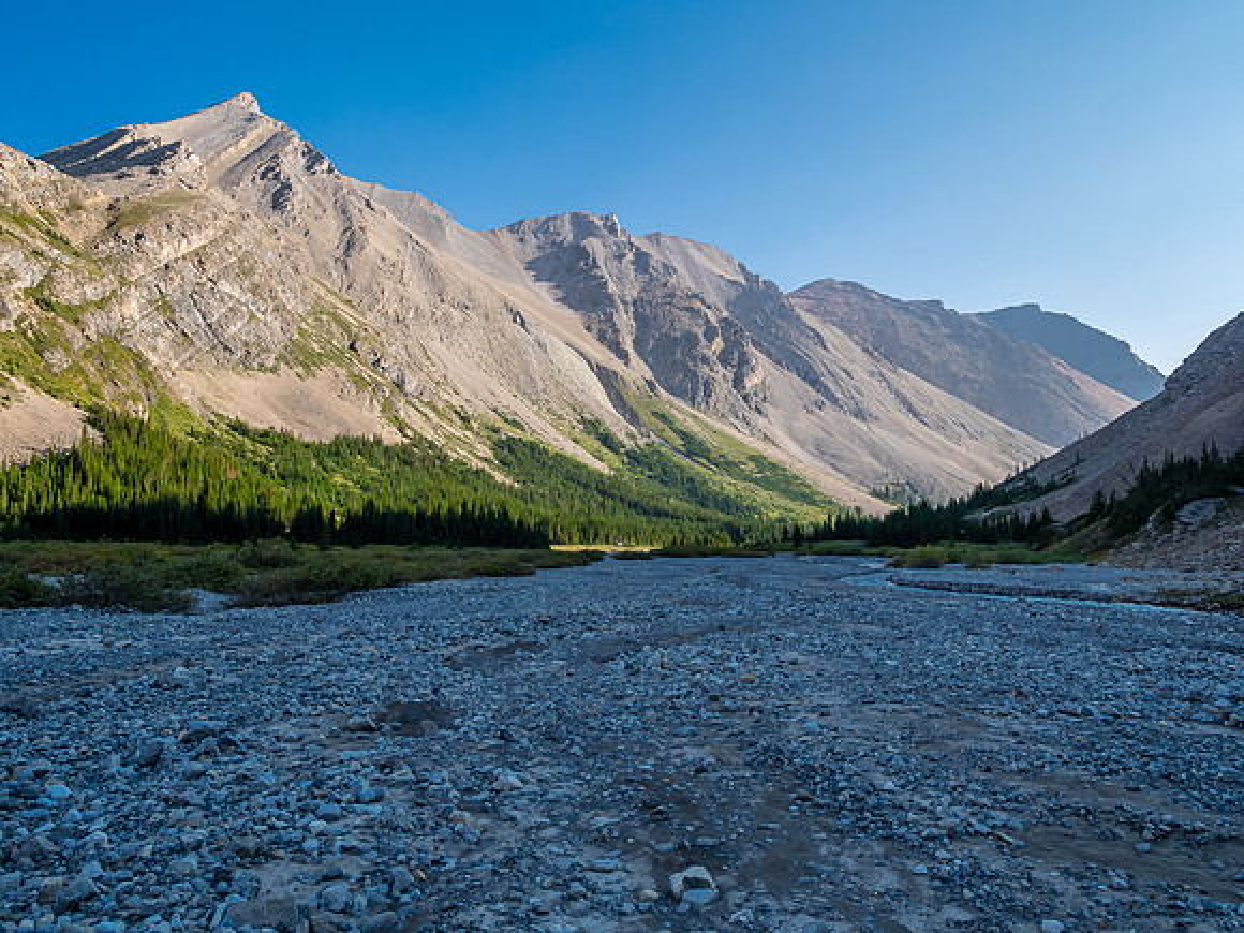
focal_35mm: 24
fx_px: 862
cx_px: 622
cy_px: 466
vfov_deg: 56.8
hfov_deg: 71.6
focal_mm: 12
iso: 200
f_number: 8
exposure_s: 1/200
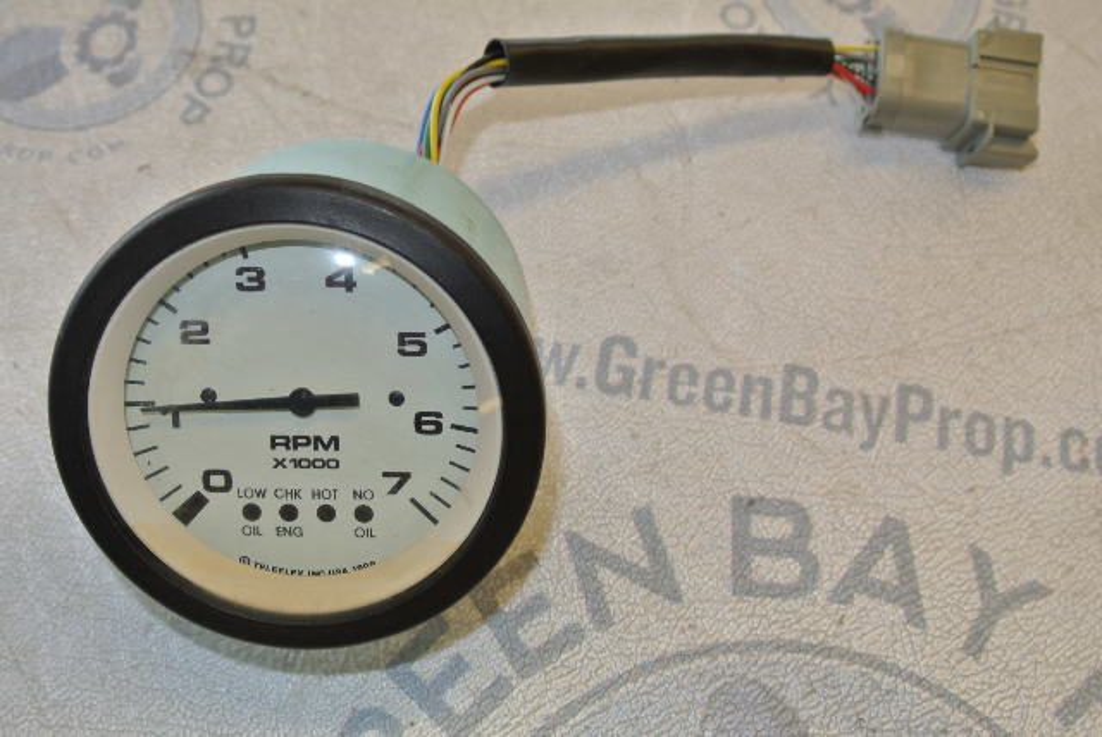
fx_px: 1563
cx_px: 551
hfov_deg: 38.8
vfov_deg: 26.5
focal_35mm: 51
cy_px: 368
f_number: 4.8
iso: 200
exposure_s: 1/60
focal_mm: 18.9
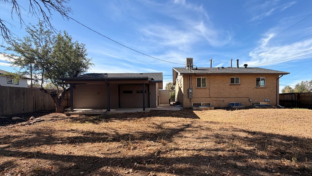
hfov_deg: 92.4
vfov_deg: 60.6
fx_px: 149
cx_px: 170
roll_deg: +0.3
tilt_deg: -1.0
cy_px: 104
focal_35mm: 18
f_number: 2.2
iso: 32
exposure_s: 1/770
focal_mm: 2.22
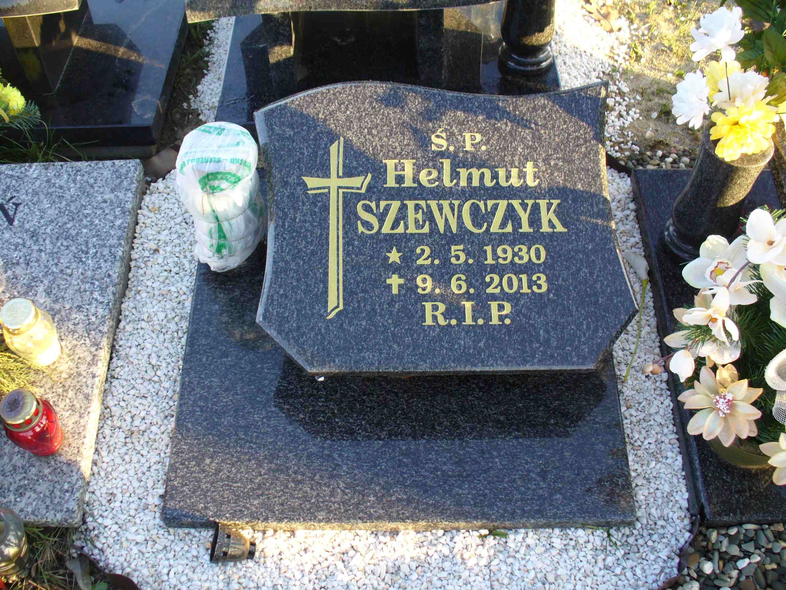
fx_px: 840
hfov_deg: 50.1
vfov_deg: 38.7
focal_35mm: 37
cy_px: 295
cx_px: 393
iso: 80
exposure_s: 1/80
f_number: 2.8
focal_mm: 6.1
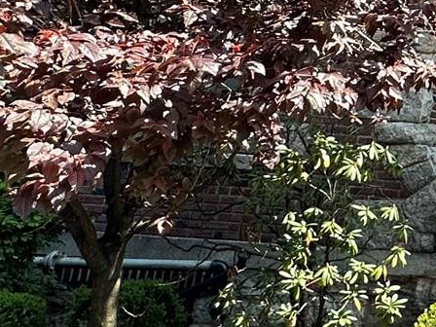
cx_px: 718
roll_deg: -3.9
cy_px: -3
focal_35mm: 64
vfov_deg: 22.1
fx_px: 806
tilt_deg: +13.7
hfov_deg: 22.4
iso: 40
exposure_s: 1/185
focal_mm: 2.22
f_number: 2.2
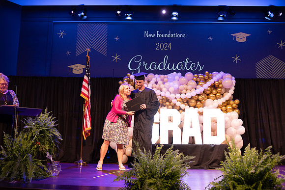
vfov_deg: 38.9
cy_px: 95
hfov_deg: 55.8
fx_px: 269
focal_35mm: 34
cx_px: 142
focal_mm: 34
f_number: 4
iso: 1600
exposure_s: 1/200
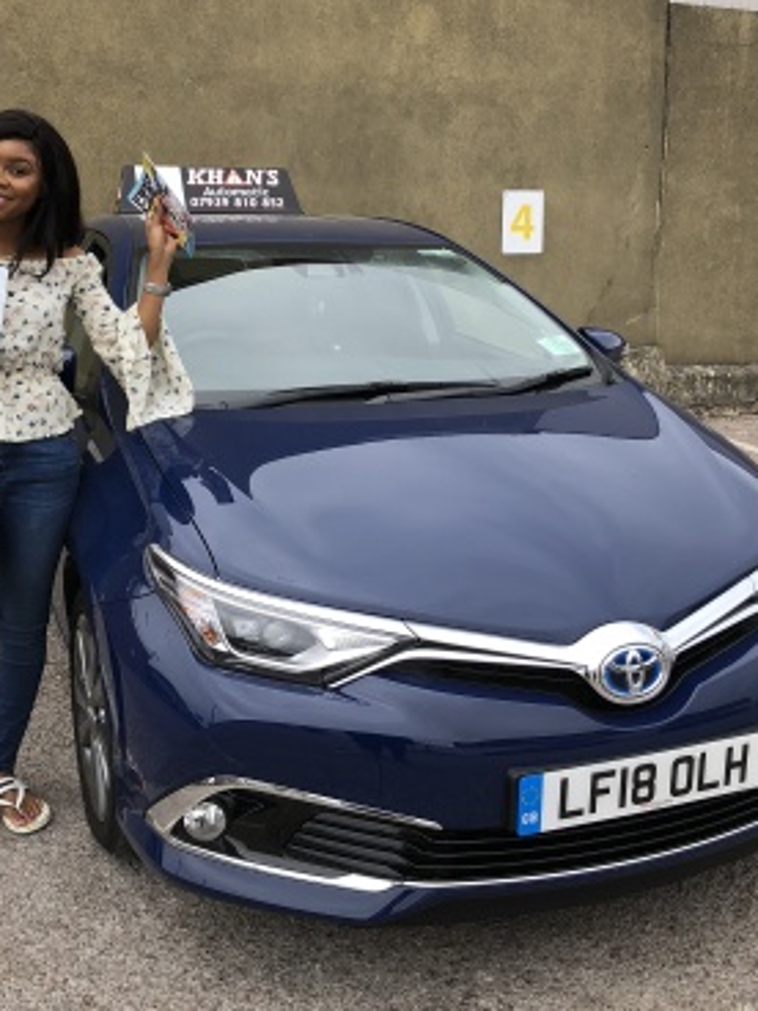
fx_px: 1139
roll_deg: +0.5
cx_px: 357
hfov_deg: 36.8
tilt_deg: -12.9
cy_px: 448
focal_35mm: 39
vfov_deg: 47.8
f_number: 1.8
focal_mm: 3.99
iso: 20
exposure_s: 1/314
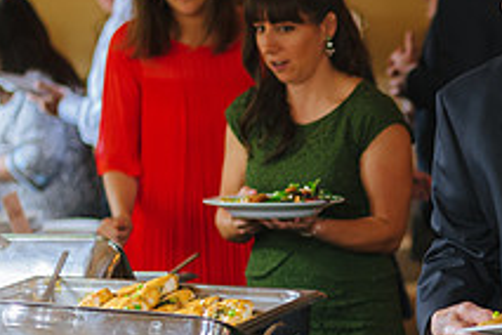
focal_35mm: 136
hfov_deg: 14.7
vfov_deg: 10.1
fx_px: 1896
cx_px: 547
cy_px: 270
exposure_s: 1/200
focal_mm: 50
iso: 800
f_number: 2.2
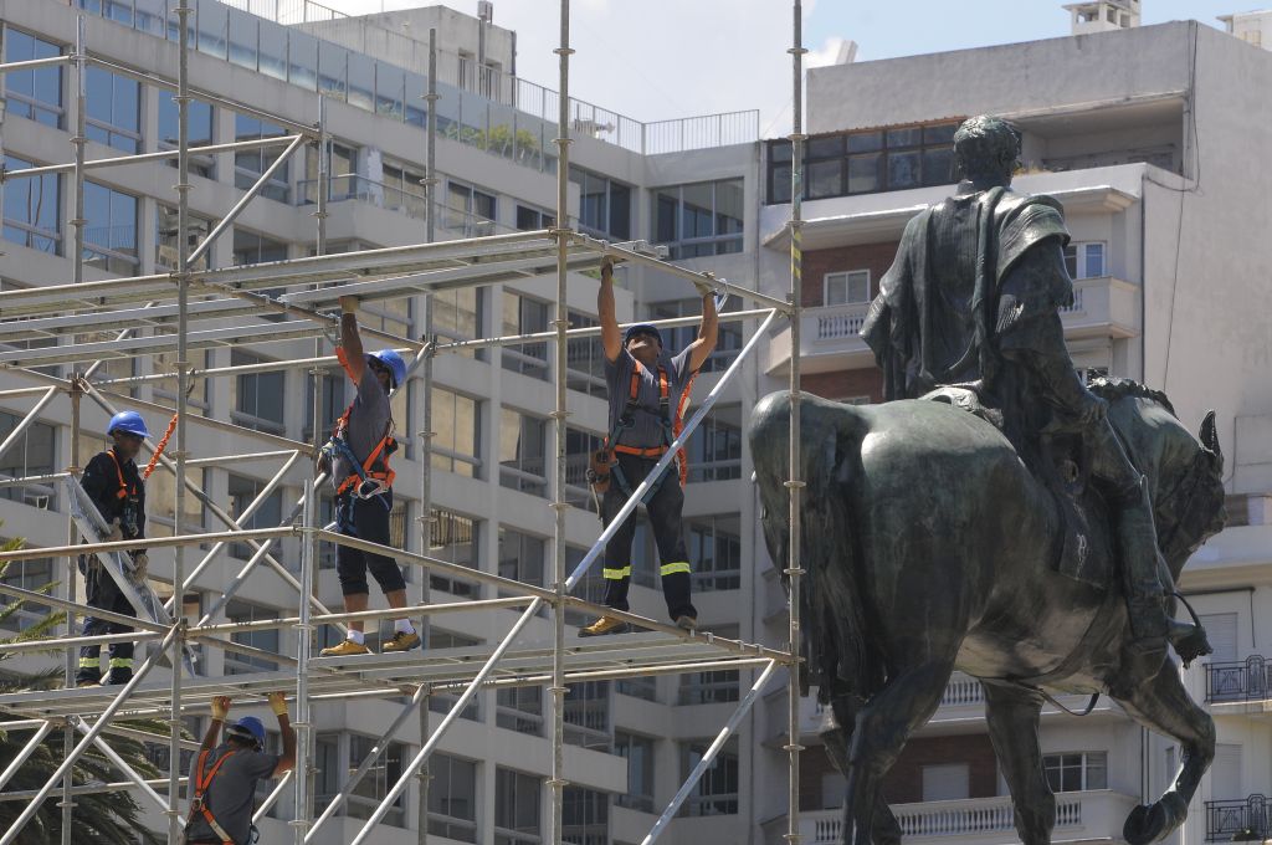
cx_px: 636
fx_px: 8204
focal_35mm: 232
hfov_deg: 8.9
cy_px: 422
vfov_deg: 5.9
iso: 400
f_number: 7.1
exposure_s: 1/400
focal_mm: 155
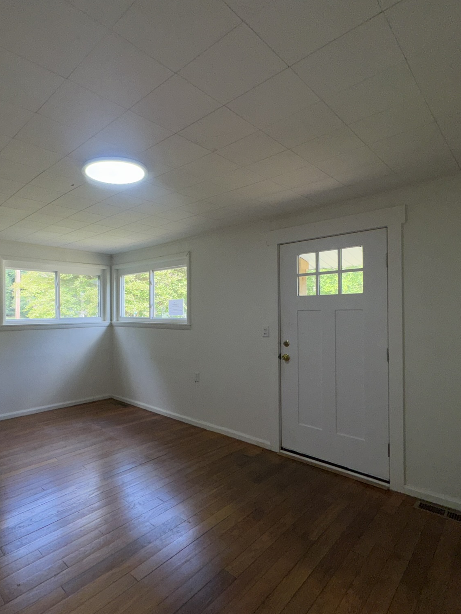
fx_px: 337
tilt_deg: +0.4
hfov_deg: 67.0
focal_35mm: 19
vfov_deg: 84.7
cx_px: 158
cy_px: 311
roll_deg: +0.7
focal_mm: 2.22
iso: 32
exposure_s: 1/244
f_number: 2.2
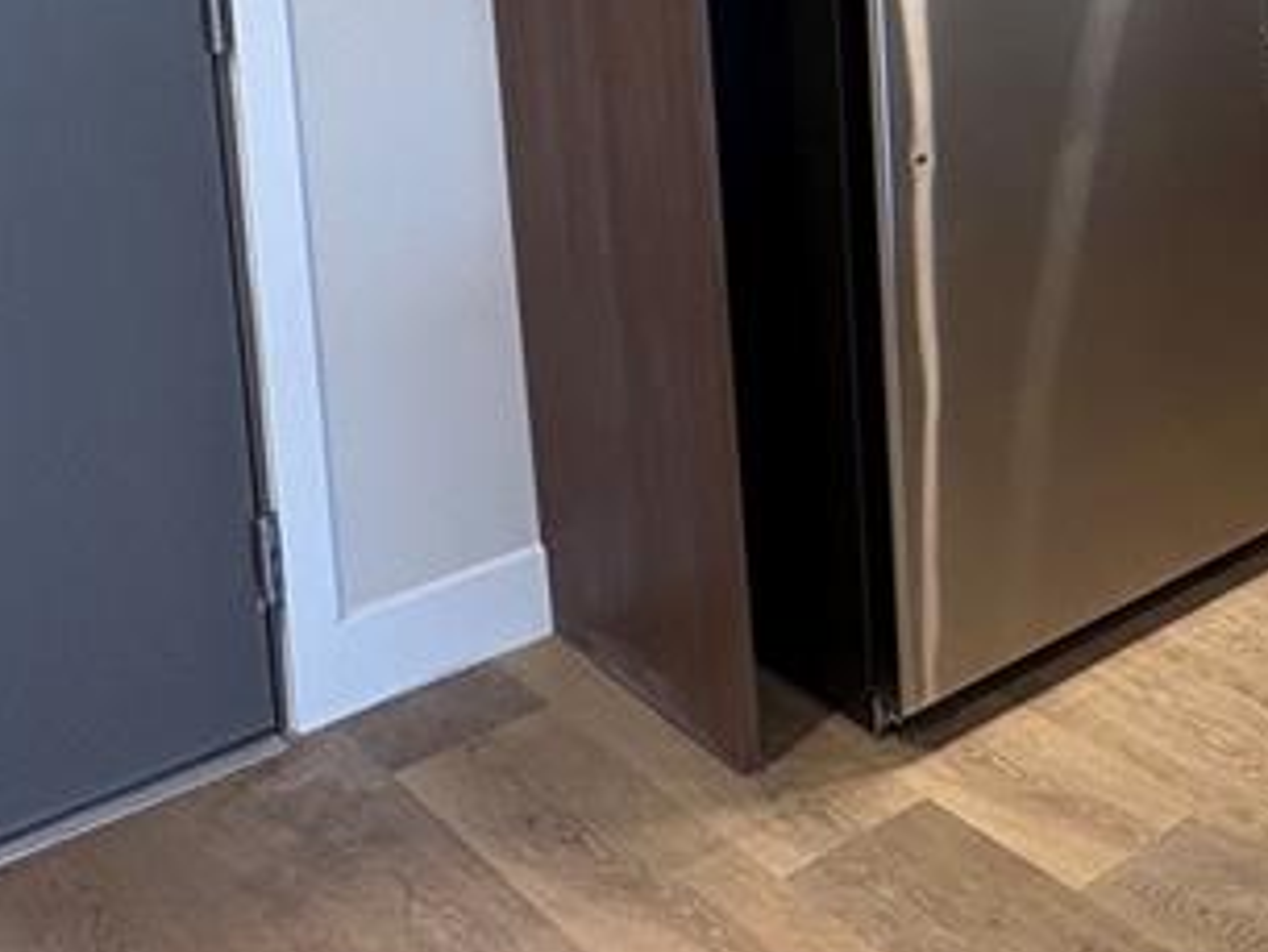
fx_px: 1722
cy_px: -179
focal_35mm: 47
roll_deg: +0.7
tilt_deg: -5.0
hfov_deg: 28.7
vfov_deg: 27.4
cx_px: 1825
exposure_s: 1/60
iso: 200
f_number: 2.2
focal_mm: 2.22
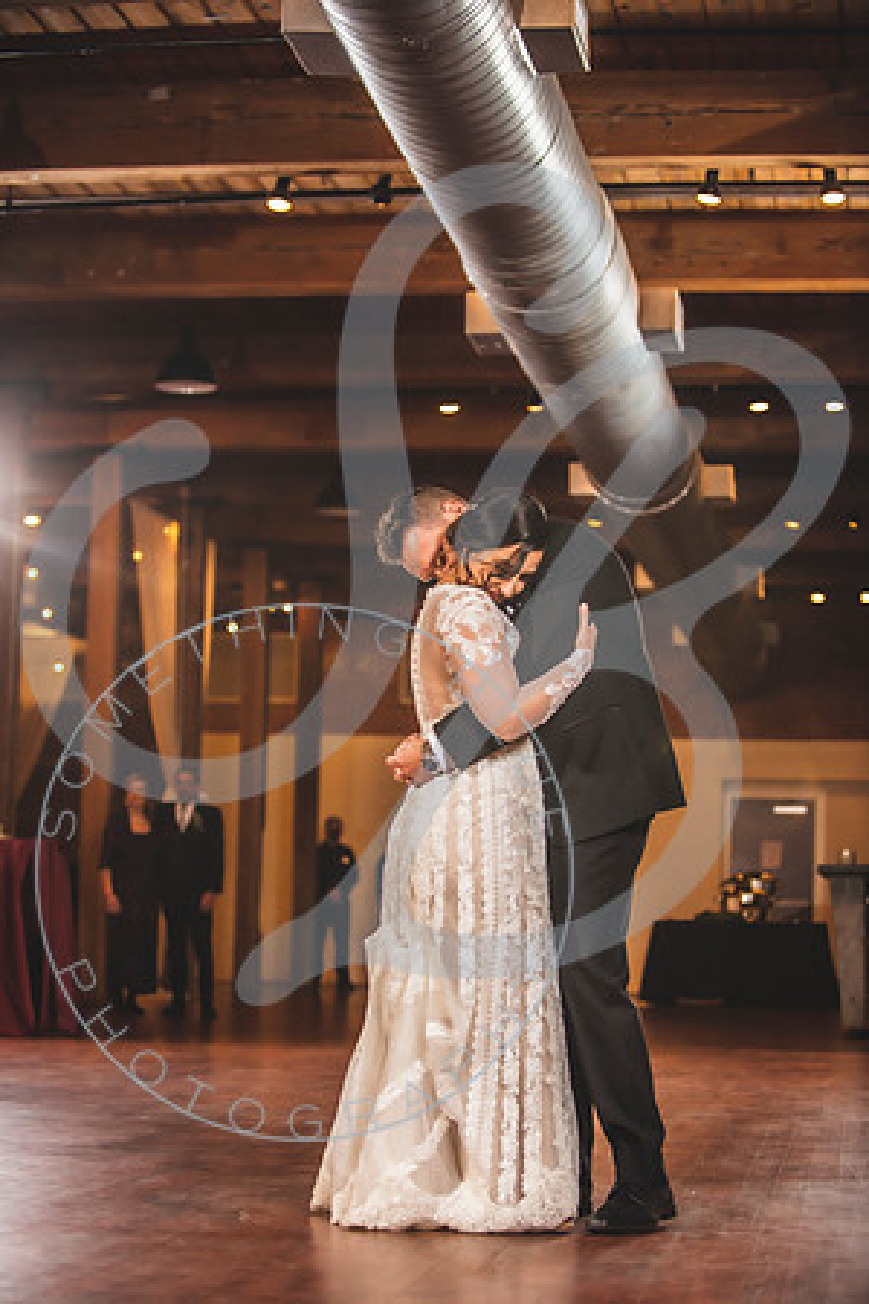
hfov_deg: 19.5
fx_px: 2534
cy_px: 652
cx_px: 434
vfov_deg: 28.8
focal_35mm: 70
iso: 800
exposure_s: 1/200
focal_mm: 70
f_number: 2.8
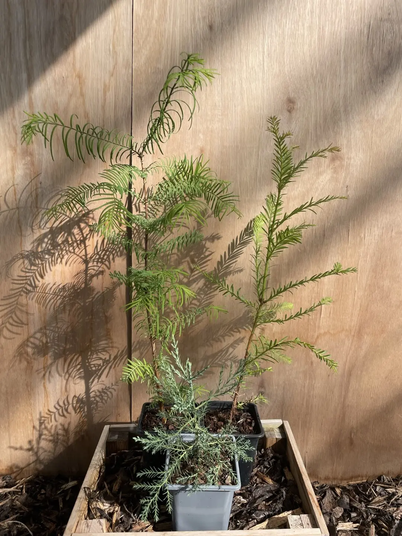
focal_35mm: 26
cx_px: 201
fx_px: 403
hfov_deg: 53.1
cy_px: 268
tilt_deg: -9.7
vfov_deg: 67.3
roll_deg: -1.3
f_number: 1.6
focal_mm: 4.2
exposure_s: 1/1949
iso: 32
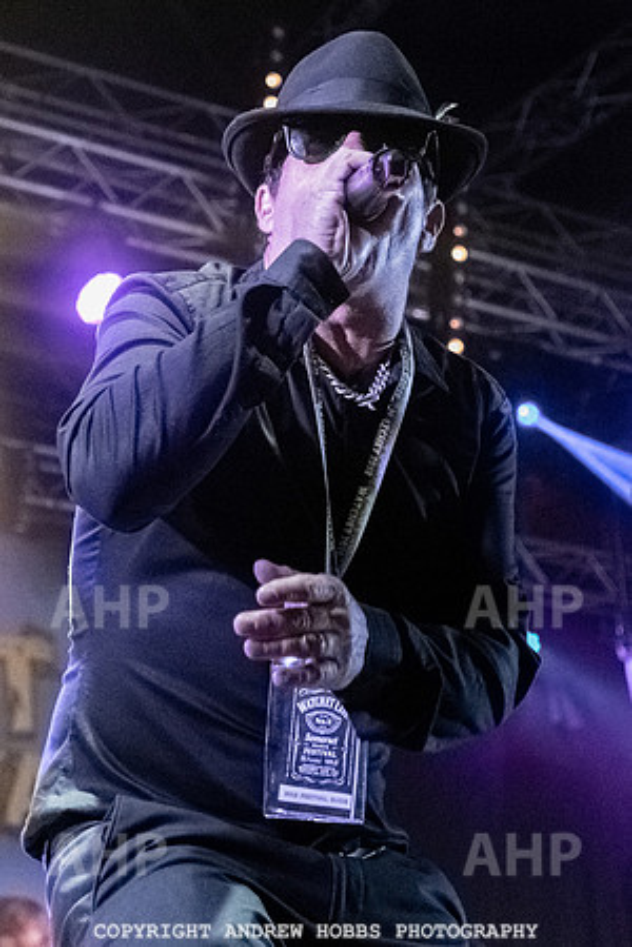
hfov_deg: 16.8
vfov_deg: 24.5
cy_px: 153
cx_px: 368
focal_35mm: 81
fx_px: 2133
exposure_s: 1/500
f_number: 4
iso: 7200
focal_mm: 32
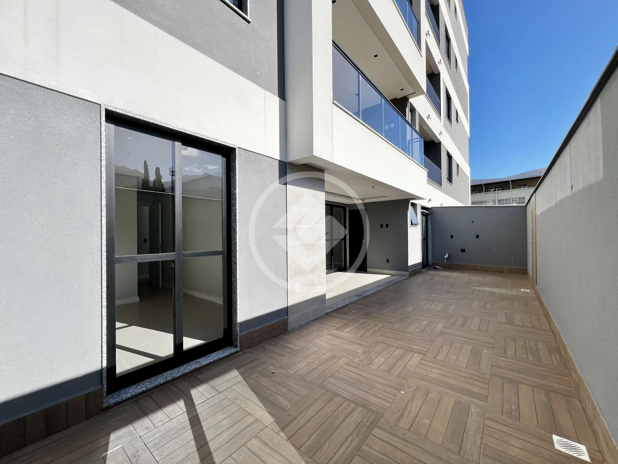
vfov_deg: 89.9
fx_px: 232
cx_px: 309
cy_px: 232
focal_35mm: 13
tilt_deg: +0.6
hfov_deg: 106.2
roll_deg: +0.5
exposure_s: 1/1074
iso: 32
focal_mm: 1.57
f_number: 1.8
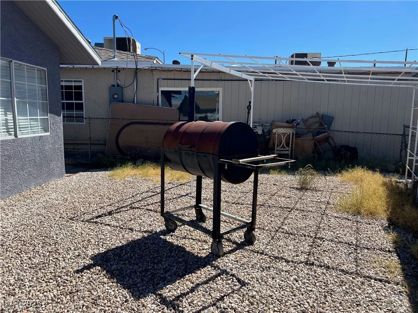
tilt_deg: -5.7
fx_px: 314
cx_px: 209
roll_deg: -0.8
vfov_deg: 53.1
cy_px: 156
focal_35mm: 26
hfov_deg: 67.3
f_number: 1.5
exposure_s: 1/4115
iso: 50
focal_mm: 5.7
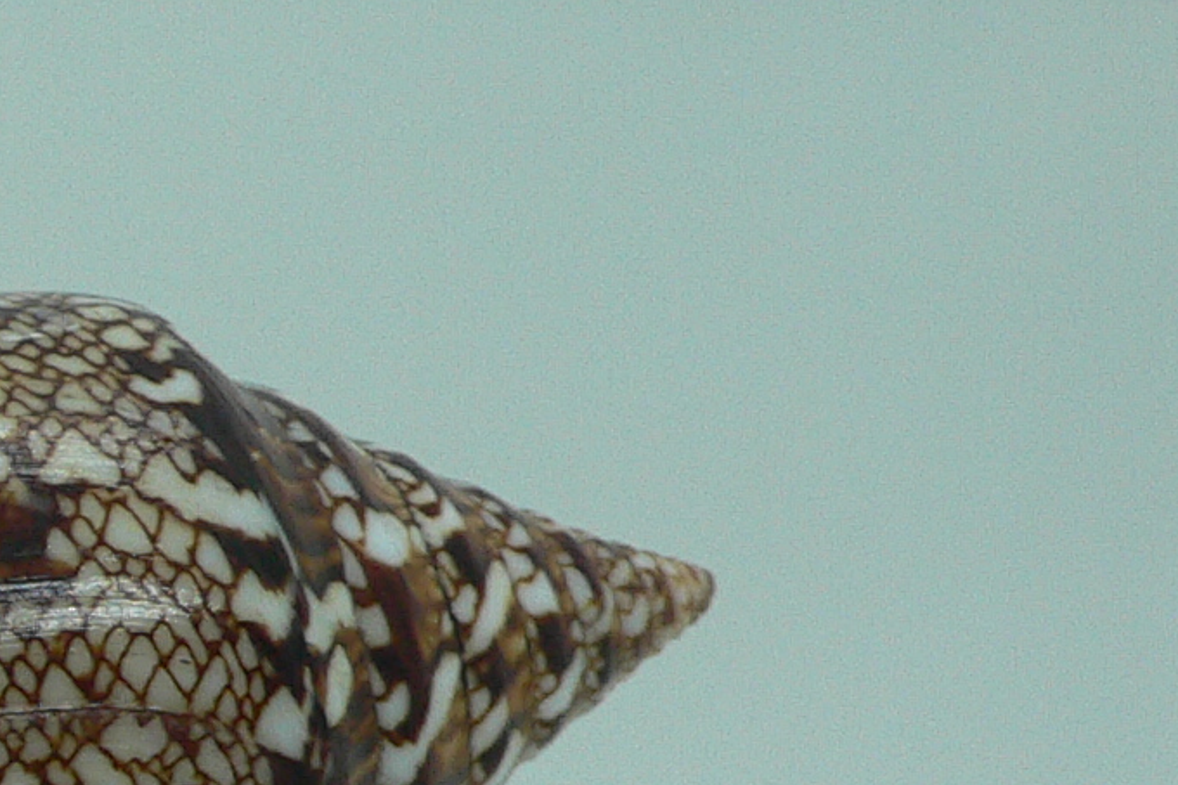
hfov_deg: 17.3
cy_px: 834
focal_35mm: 108
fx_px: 3533
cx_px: -528
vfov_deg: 12.5
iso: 100
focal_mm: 4.6
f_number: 2.8
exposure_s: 1/60
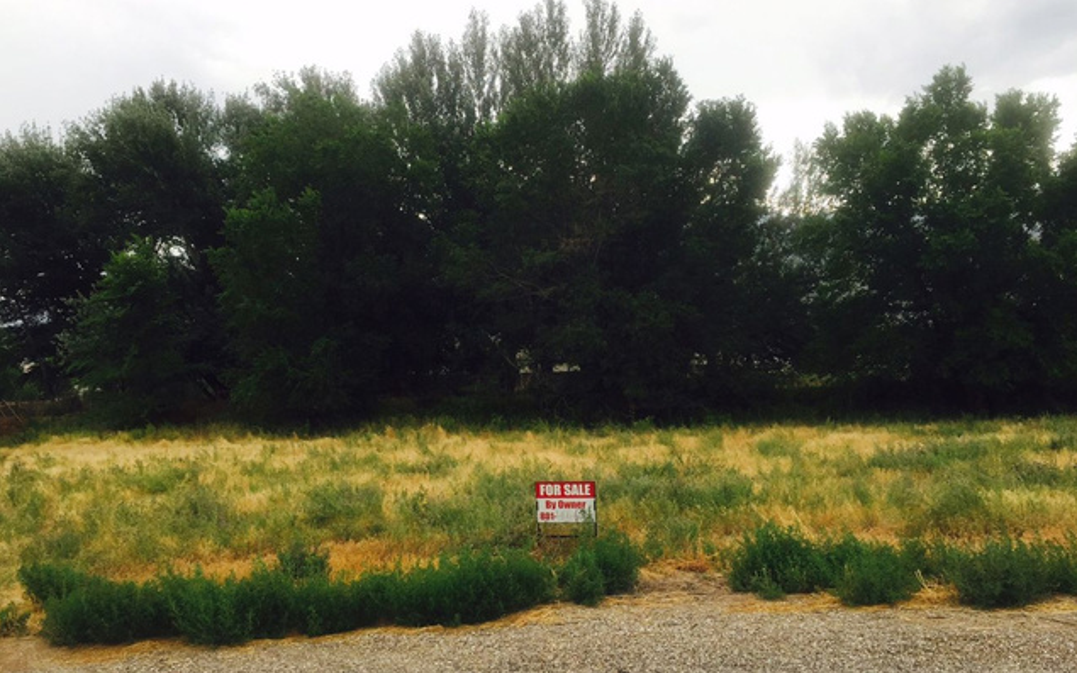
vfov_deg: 40.6
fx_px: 910
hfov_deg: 61.2
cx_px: 541
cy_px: 327
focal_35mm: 31
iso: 32
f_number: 2.2
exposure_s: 1/181
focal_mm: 4.15
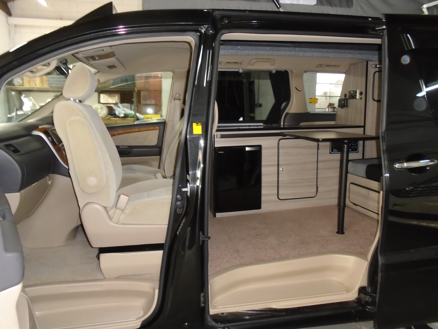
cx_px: 219
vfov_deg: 53.1
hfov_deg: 67.3
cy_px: 164
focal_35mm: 26
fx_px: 329
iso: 400
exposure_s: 1/30
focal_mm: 4.6
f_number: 3.2
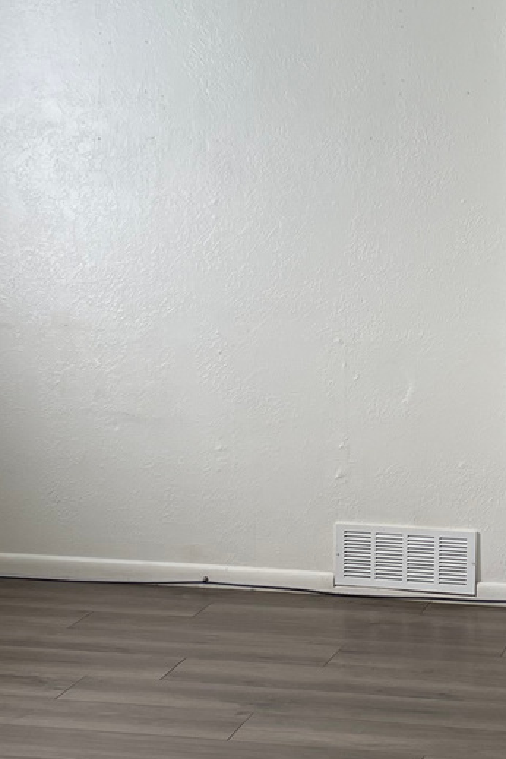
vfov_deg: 25.3
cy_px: 276
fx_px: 1687
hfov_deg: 17.0
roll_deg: +0.0
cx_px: 374
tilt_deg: -5.7
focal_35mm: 80
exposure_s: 1/120
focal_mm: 4.2
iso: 40
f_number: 1.6
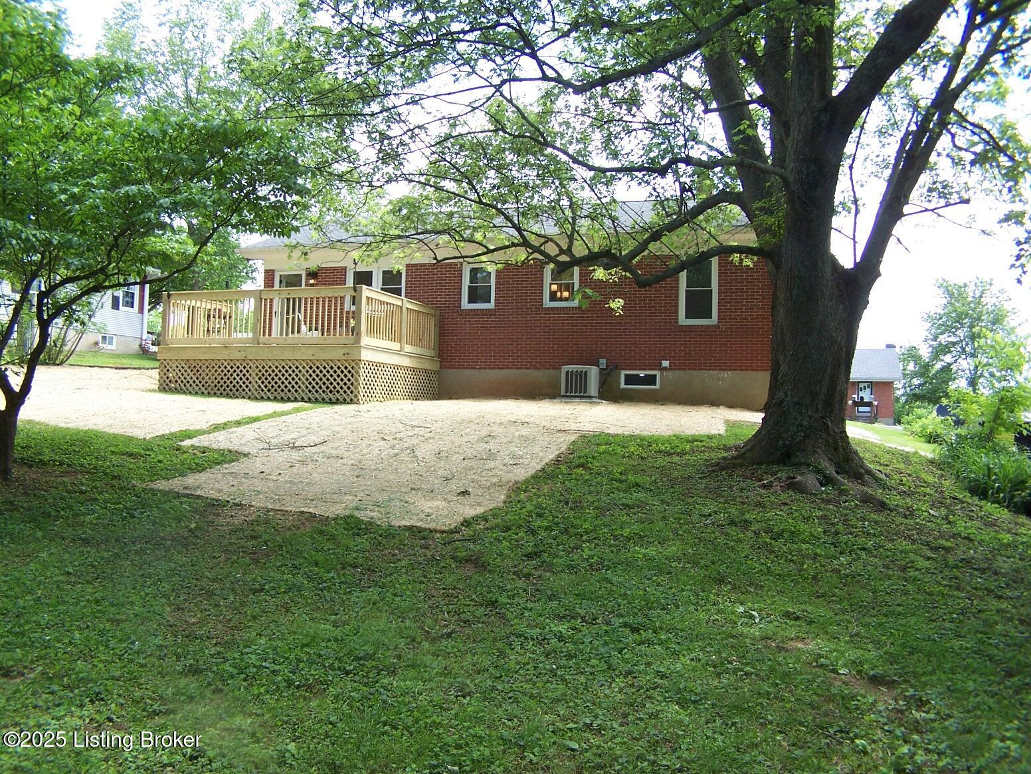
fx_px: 1191
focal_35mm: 40
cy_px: 387
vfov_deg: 36.0
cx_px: 516
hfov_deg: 46.8
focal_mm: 6.7
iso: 80
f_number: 2.8
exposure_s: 1/180
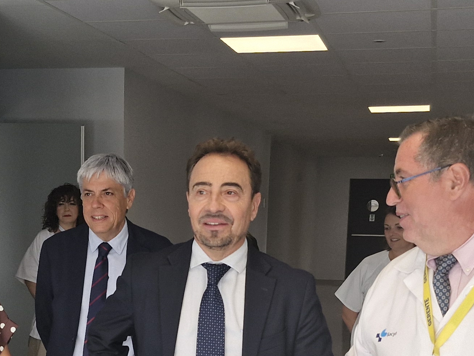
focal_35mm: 70
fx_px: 959
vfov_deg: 20.5
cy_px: 339
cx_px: 133
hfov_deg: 27.5
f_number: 1.8
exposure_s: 1/180
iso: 50
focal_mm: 5.54
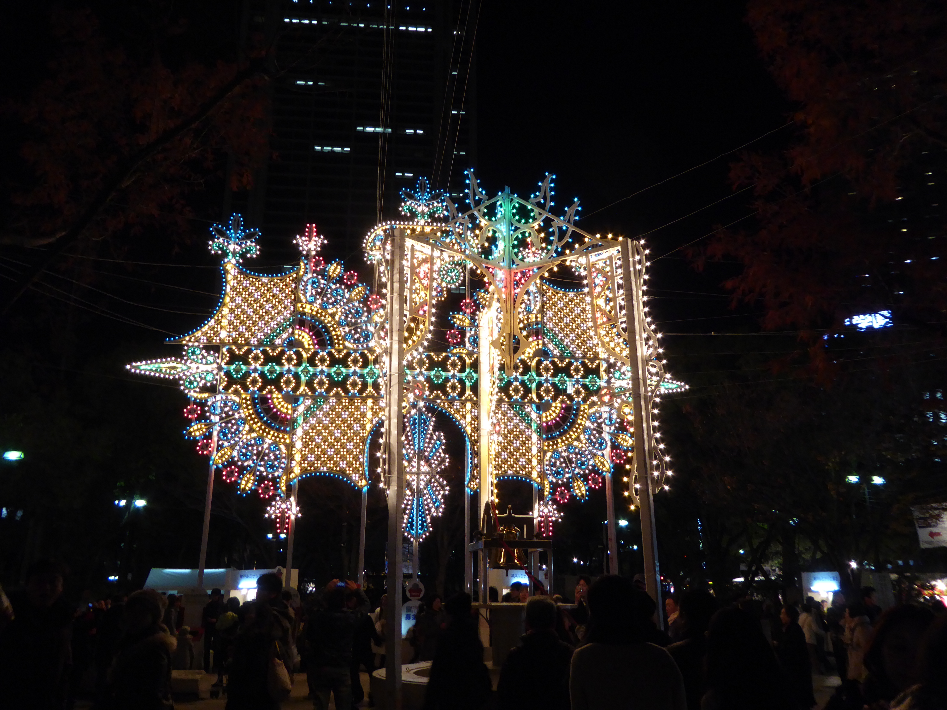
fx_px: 793
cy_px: 355
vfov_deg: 48.2
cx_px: 474
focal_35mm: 29
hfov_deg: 61.7
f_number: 3.5
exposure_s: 1/25
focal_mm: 5
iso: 400
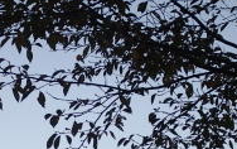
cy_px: 107
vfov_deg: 12.1
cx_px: 81
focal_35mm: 108
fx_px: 698
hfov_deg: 19.2
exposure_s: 1/80
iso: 125
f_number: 2.8
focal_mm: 7.34
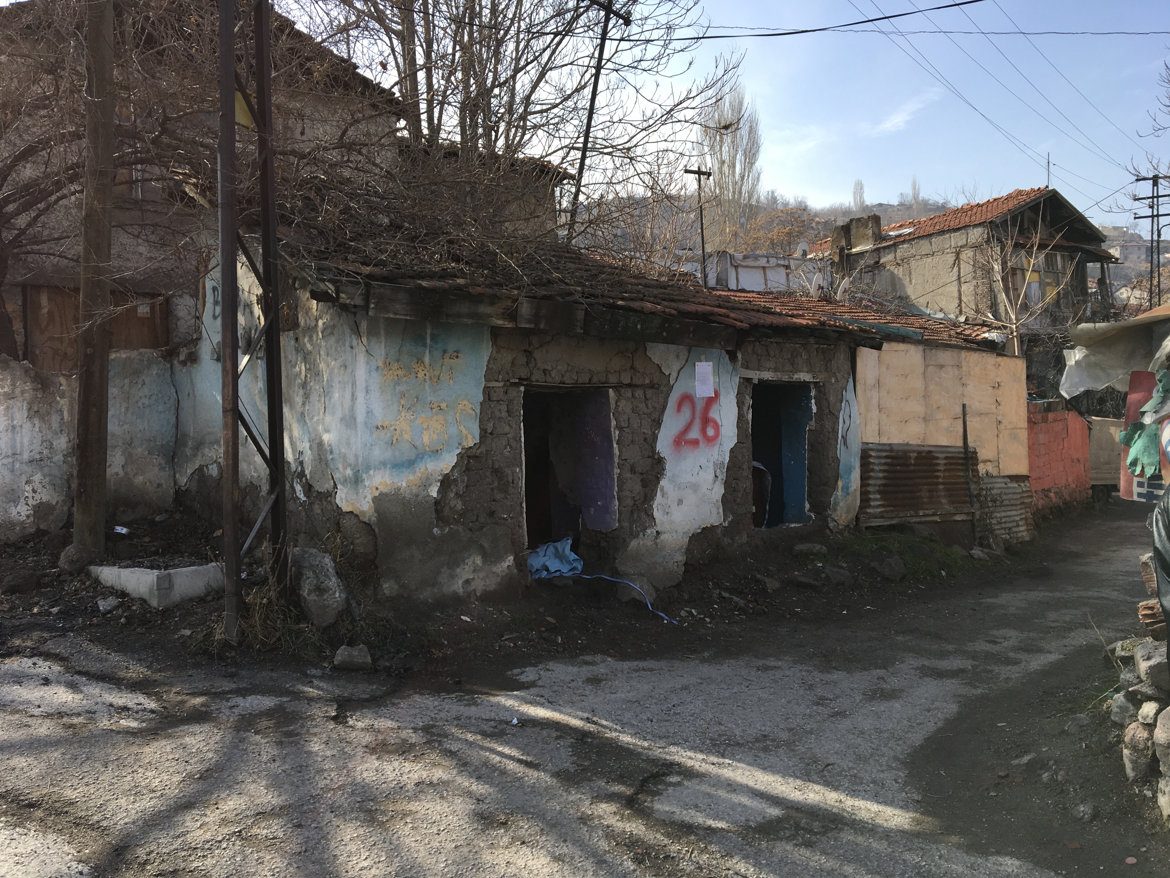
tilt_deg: +0.9
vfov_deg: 48.2
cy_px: 439
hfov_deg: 61.7
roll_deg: +2.5
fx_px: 980
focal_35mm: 29
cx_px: 585
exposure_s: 1/801
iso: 25
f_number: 2.2
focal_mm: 4.15
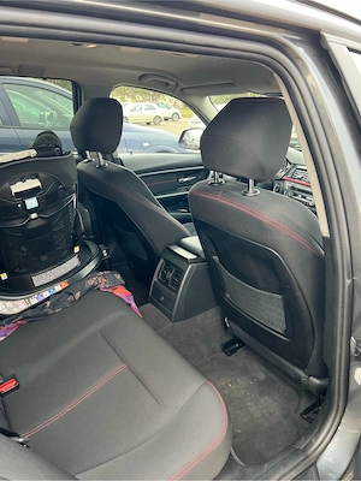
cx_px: 180
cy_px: 240
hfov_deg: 53.1
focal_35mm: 26
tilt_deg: -20.1
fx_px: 362
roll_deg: -0.6
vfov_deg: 67.3
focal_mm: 5.7
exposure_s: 1/117
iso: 125
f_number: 1.5
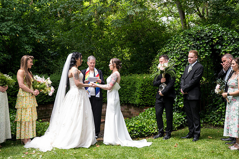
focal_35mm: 52
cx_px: 120
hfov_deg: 38.2
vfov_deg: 26.0
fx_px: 345
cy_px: 80
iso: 640
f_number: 4
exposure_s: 1/400
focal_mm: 52
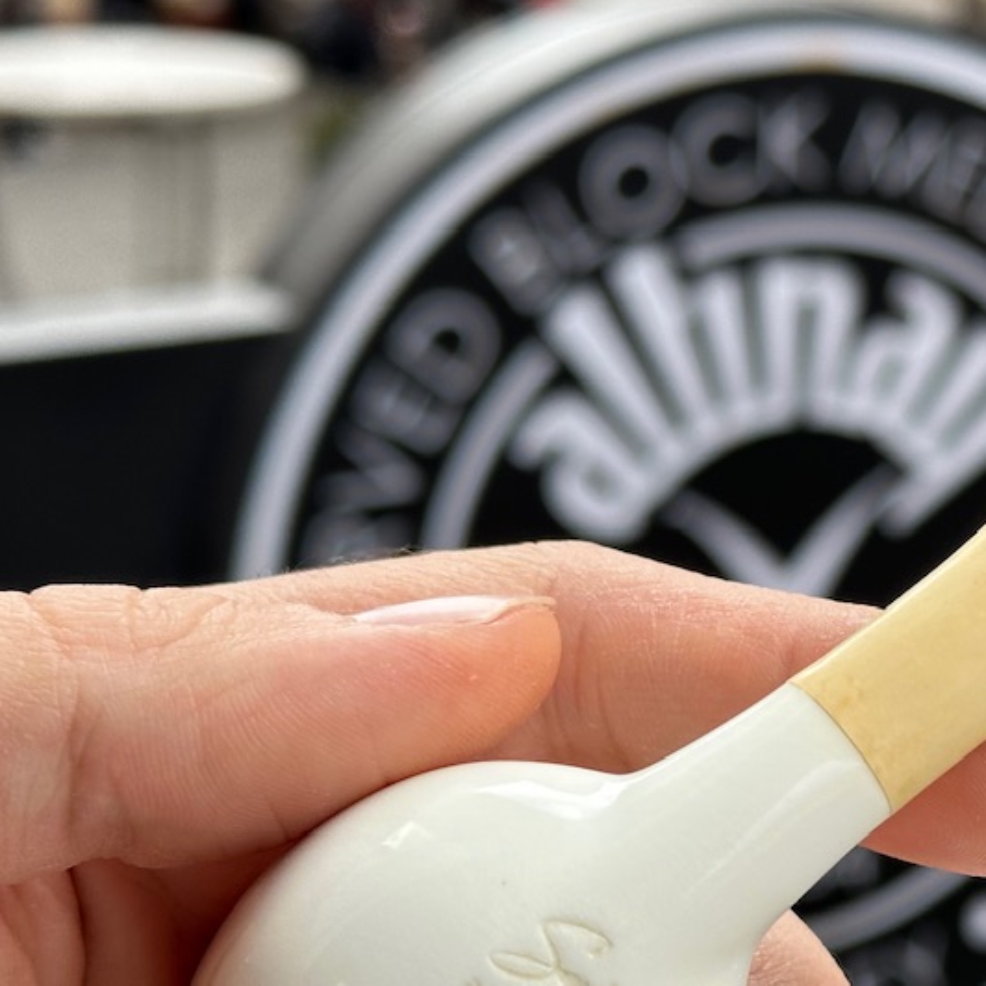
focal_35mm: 102
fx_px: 3287
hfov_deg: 16.6
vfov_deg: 17.0
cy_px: 600
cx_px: 1064
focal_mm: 6.86
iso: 64
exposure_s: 1/555
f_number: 1.78
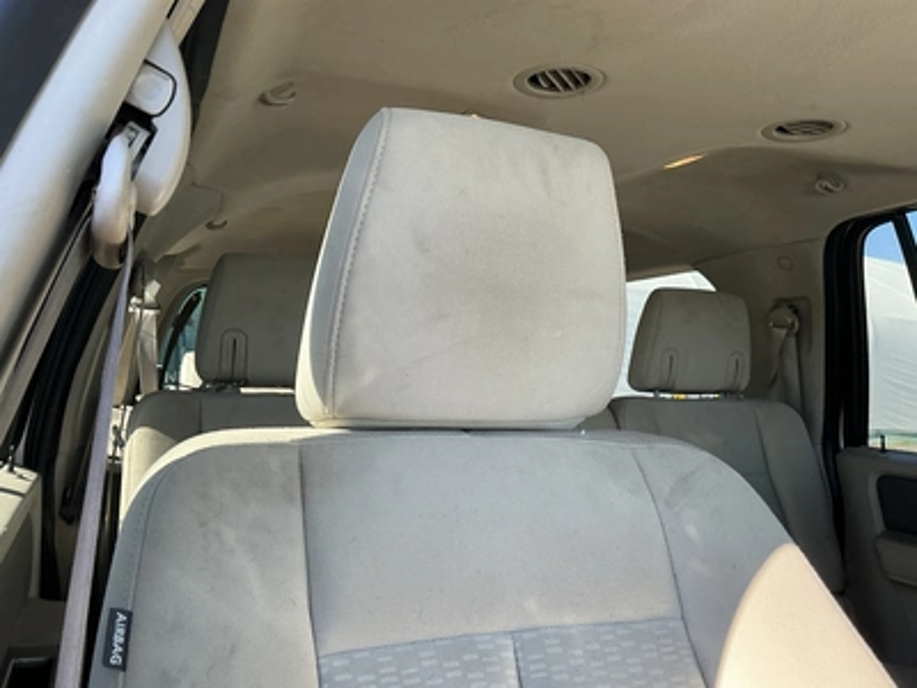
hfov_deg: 63.4
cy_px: 344
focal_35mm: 28
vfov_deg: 49.7
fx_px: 742
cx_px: 458
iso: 32
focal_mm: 3
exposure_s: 1/152
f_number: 1.8
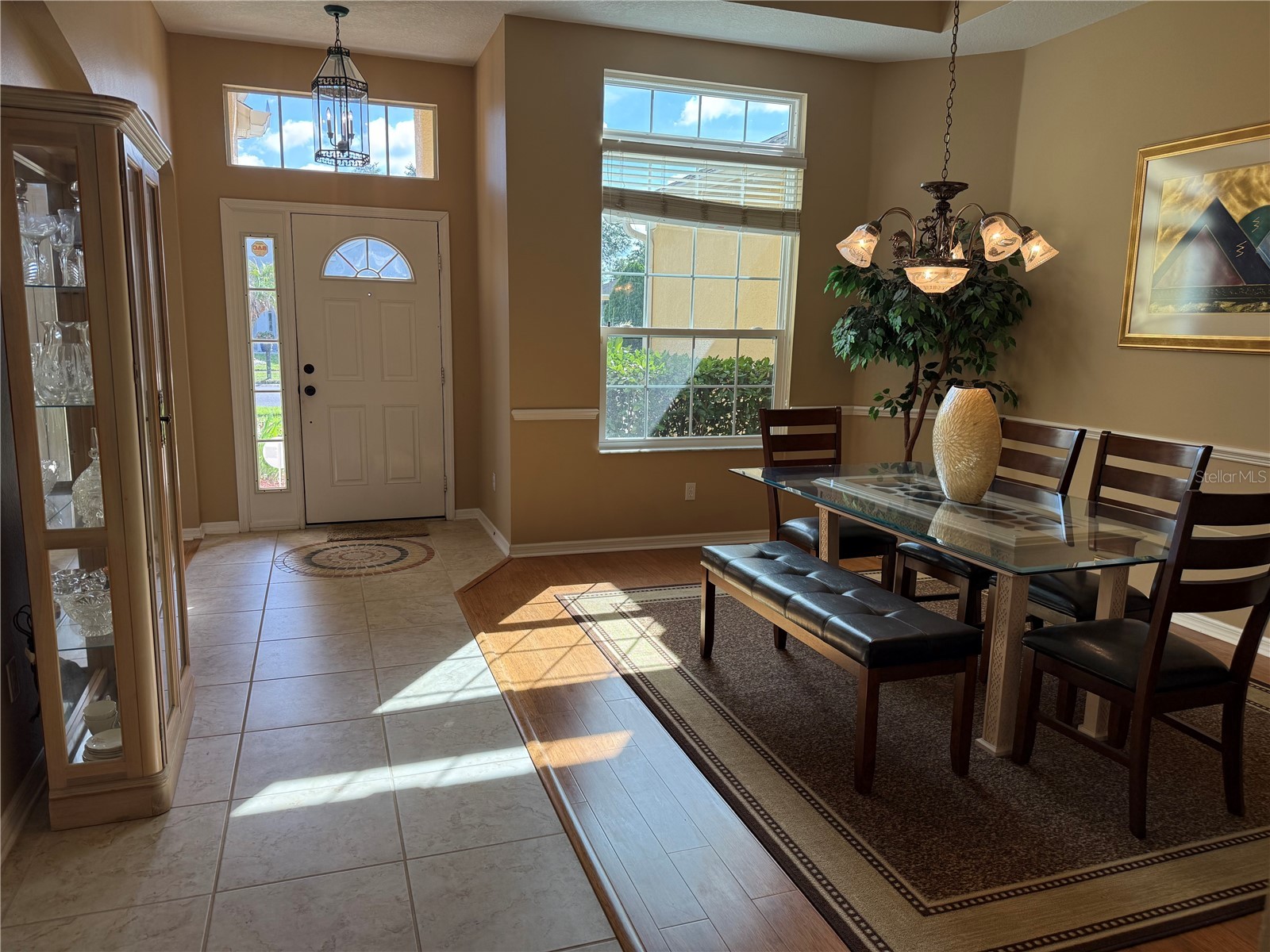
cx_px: 635
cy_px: 476
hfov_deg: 71.6
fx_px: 881
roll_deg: -1.6
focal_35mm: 24
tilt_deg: -9.5
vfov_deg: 56.8
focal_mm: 6.76
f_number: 1.78
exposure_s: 1/412
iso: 100
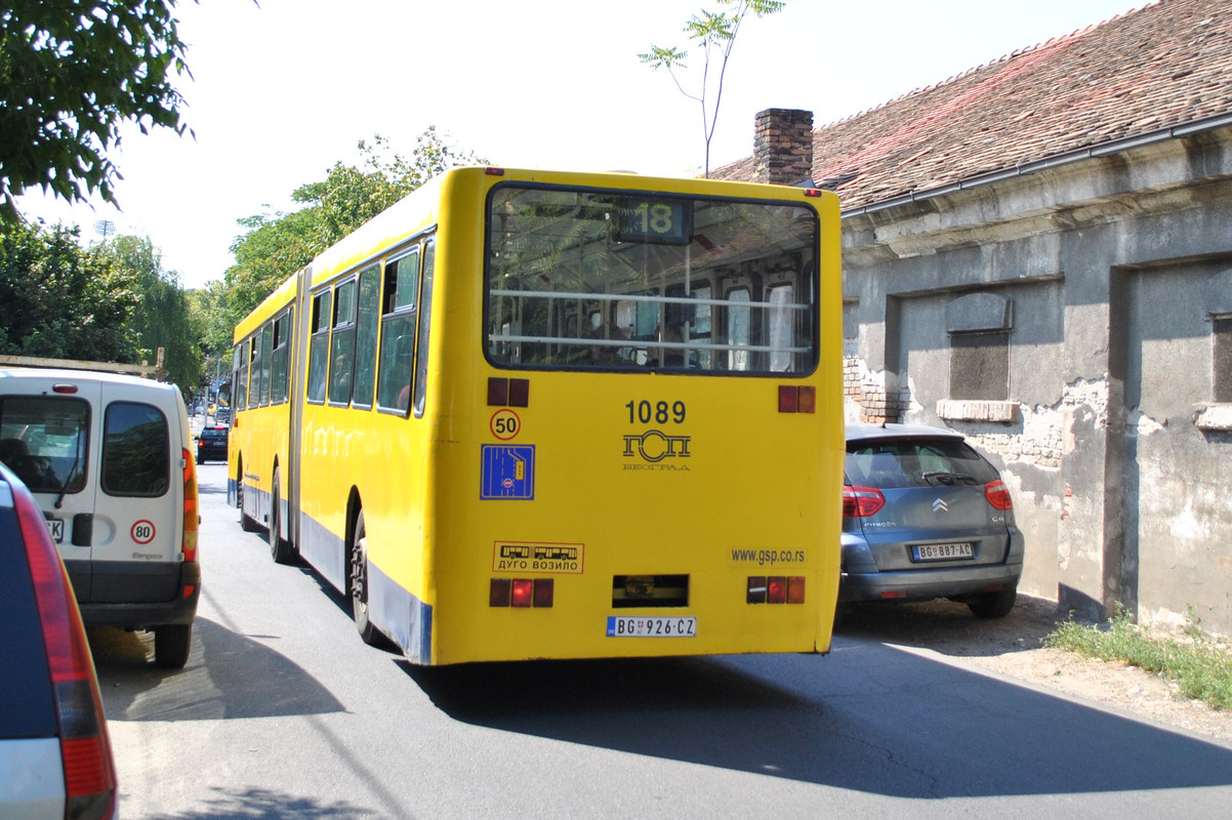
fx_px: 1026
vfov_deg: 43.6
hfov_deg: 62.0
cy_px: 410
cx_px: 616
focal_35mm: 30
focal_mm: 20
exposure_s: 1/800
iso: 200
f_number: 3.8
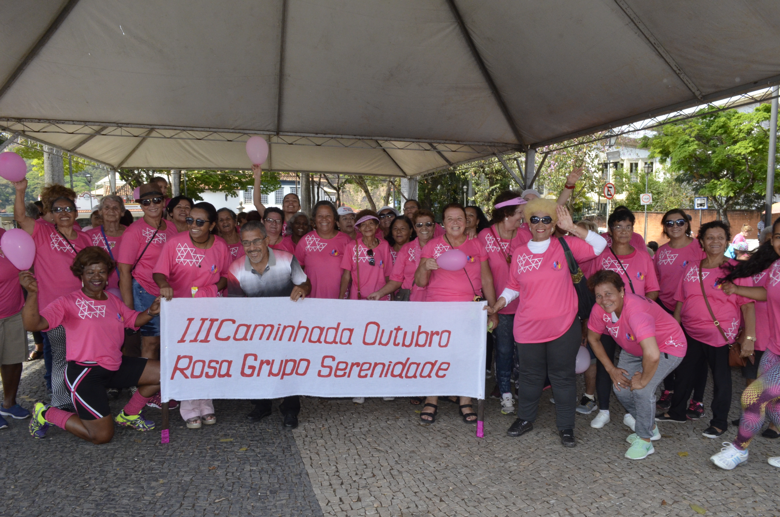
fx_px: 584
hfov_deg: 67.5
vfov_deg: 47.7
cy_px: 258
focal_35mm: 27
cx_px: 390
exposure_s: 1/200
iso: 1250
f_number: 14
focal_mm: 18
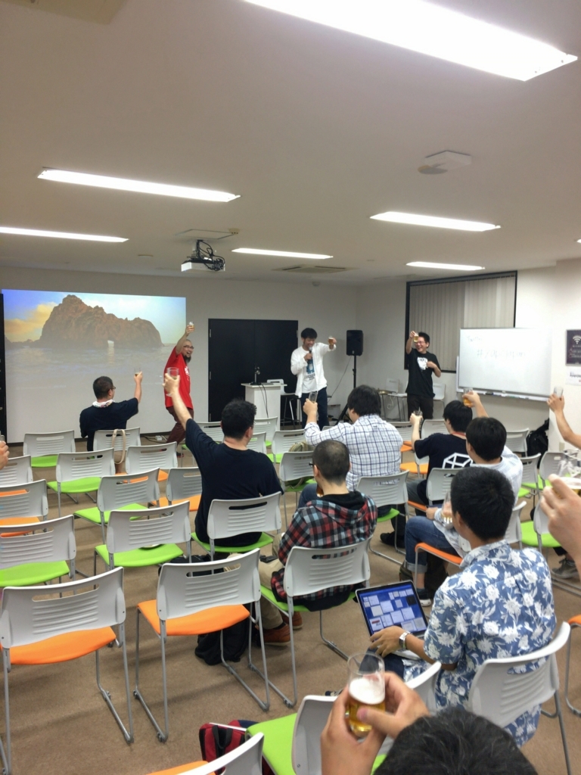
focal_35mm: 29
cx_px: 290
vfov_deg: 61.7
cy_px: 388
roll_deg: -0.9
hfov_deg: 48.2
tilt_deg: -3.5
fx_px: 649
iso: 64
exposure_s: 1/30
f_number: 2.2
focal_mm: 4.15
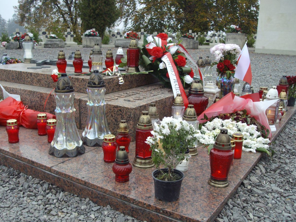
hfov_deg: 51.4
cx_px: 148
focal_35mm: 36
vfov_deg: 39.7
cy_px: 111
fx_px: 308
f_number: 2.7
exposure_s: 1/160
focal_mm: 6
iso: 80
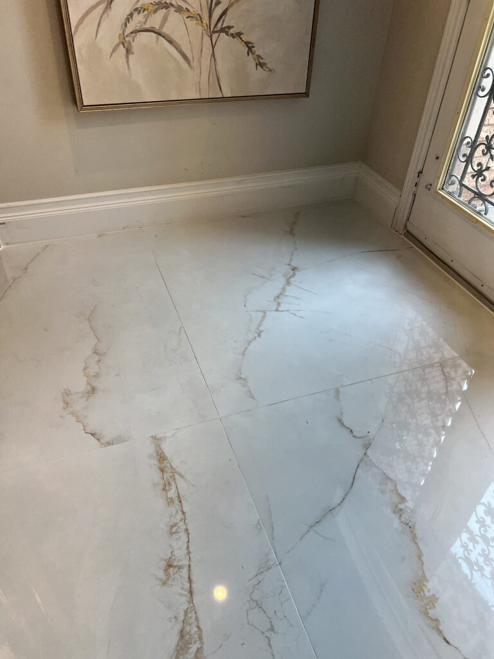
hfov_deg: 53.1
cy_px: 330
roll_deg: -3.8
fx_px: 495
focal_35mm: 26
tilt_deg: -37.6
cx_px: 247
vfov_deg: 67.3
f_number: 1.5
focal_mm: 5.7
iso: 40
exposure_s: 1/120
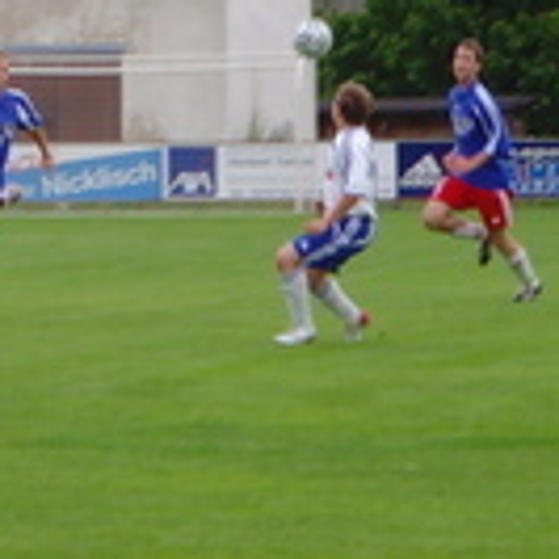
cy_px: -107
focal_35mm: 390
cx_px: 59
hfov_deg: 4.5
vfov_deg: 4.5
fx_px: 7125
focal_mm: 19.8
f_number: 4.5
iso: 80
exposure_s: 1/180
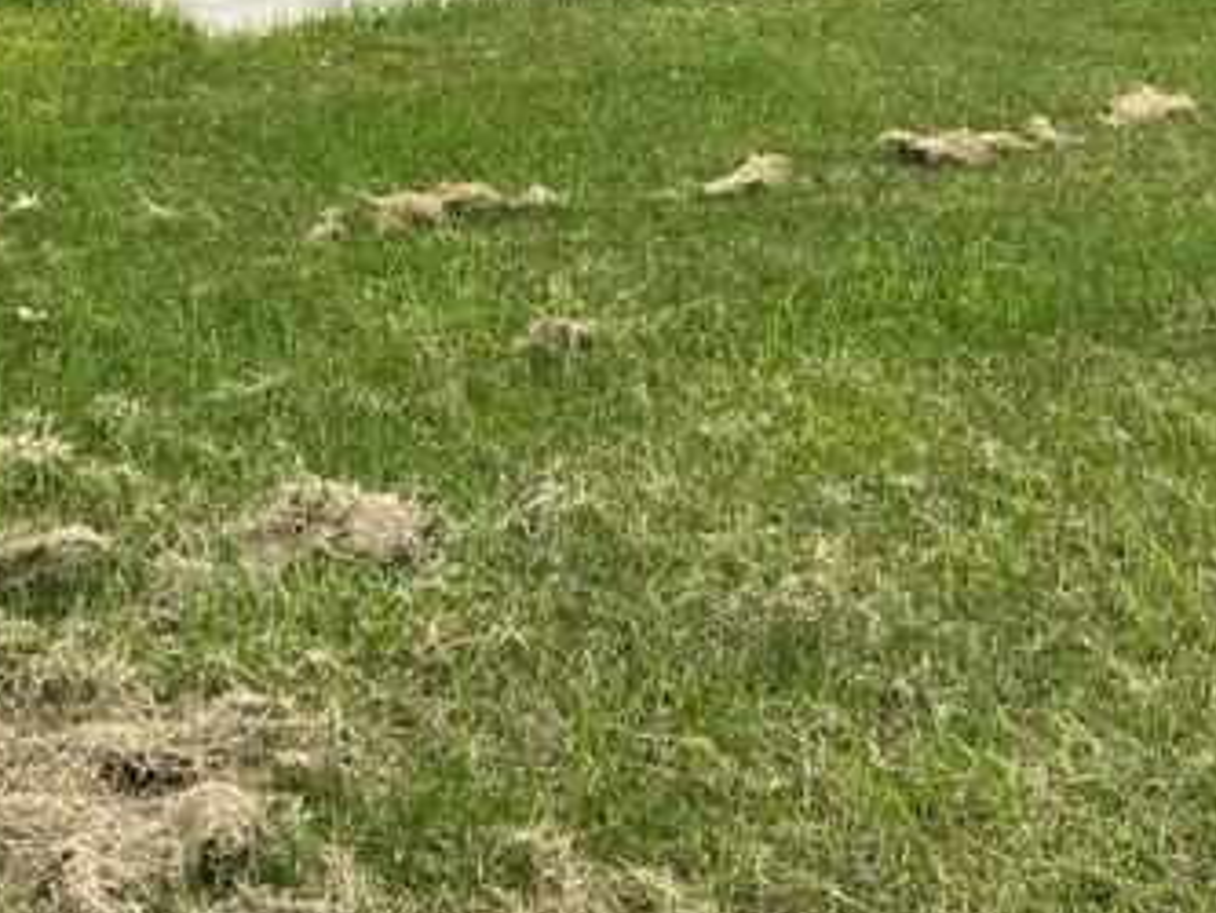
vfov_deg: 16.9
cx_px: 529
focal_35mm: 80
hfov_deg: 24.4
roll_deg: -2.2
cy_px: -402
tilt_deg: -5.2
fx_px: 2811
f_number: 1.5
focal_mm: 5.7
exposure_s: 1/2695
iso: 50
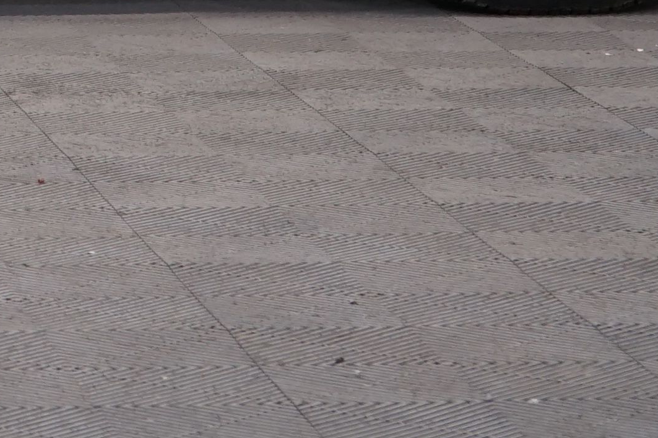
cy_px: -599
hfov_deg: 6.9
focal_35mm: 288
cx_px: -646
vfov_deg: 4.7
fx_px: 5262
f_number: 5
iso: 400
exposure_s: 1/30
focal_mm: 51
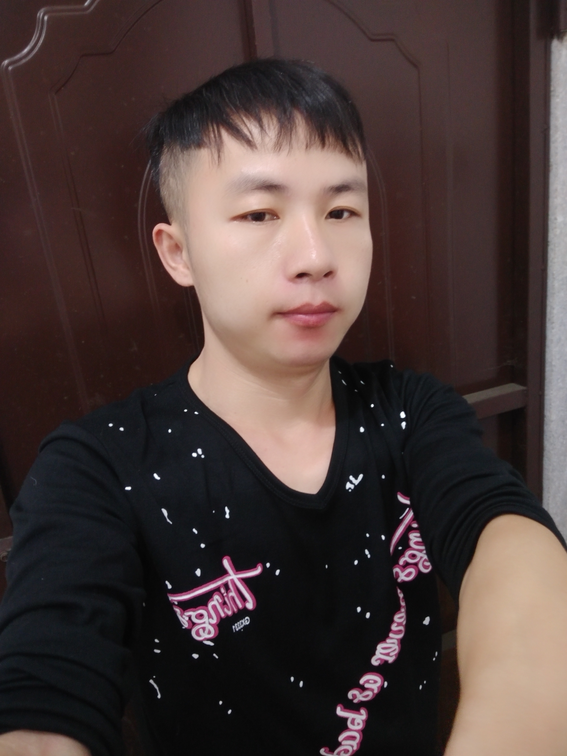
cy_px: 378
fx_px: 459
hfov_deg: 63.4
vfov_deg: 79.0
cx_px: 284
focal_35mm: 21
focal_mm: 3.57
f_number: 2
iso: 640
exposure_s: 1/25
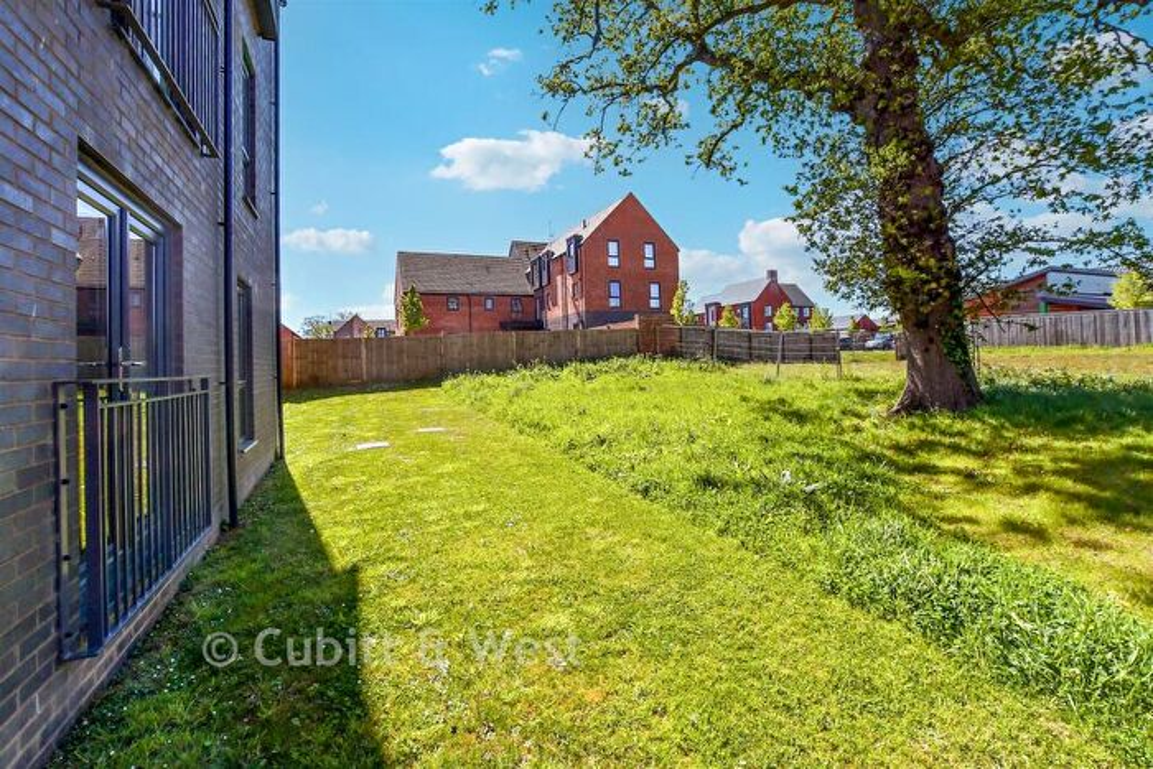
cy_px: 384
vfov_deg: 77.4
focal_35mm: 15
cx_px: 576
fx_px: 480
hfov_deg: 100.4
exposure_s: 1/1000
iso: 320
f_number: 8
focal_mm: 10
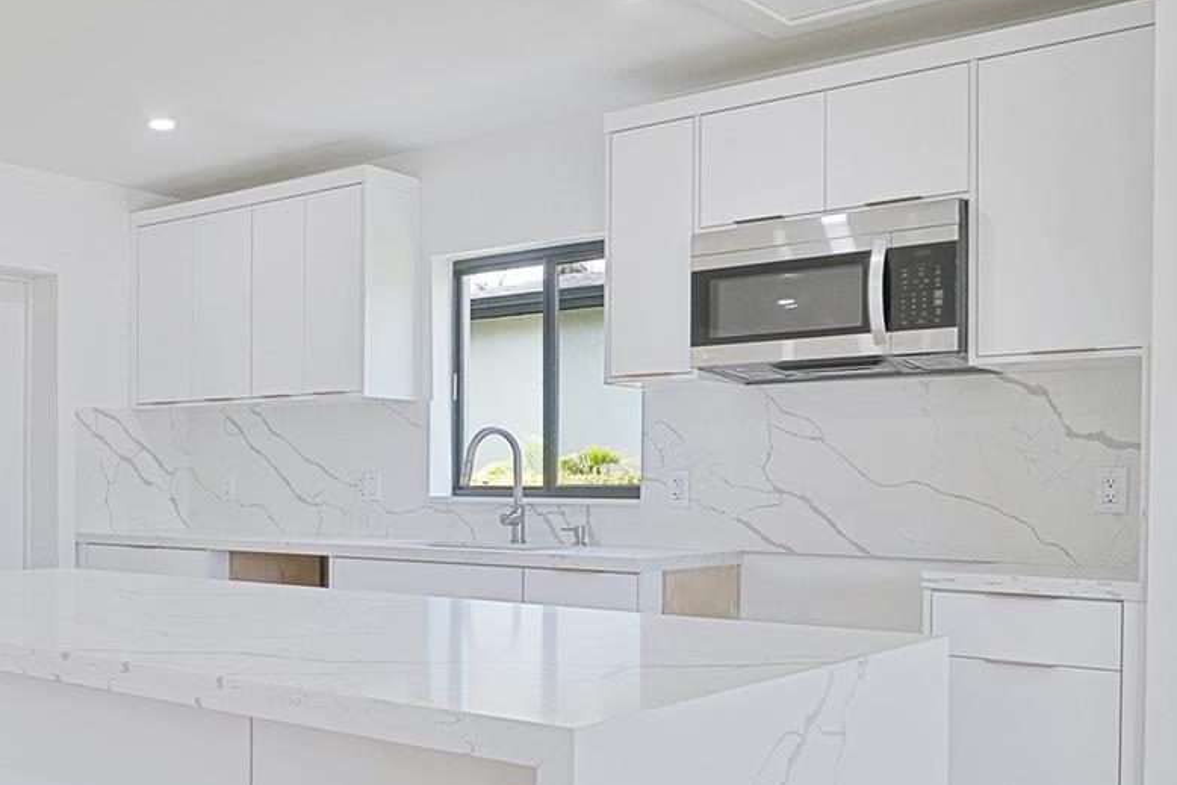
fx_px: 1210
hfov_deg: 50.0
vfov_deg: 35.8
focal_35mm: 37
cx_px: 313
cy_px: 475
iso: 250
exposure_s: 1/13
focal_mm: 12
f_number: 10
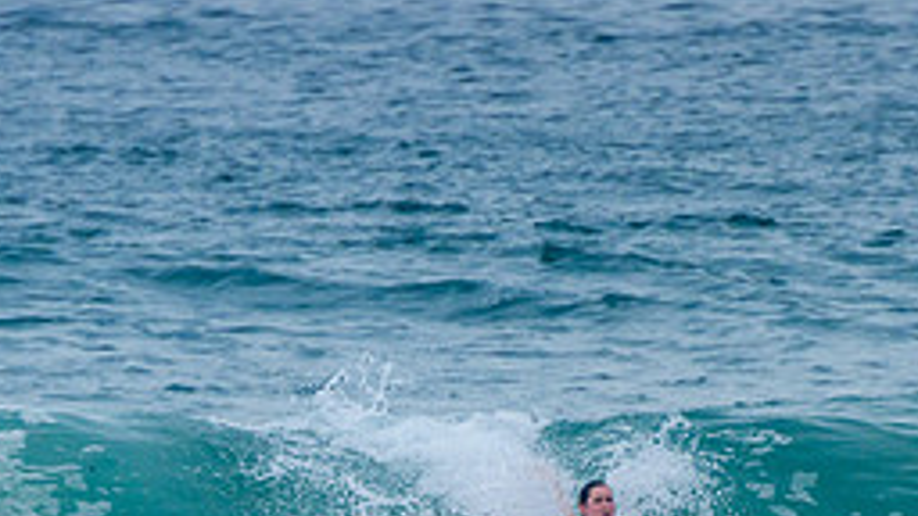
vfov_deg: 0.9
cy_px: 650
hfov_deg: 1.7
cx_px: 597
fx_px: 31742
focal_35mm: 1304
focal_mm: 400
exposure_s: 1/2000
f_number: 8
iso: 500
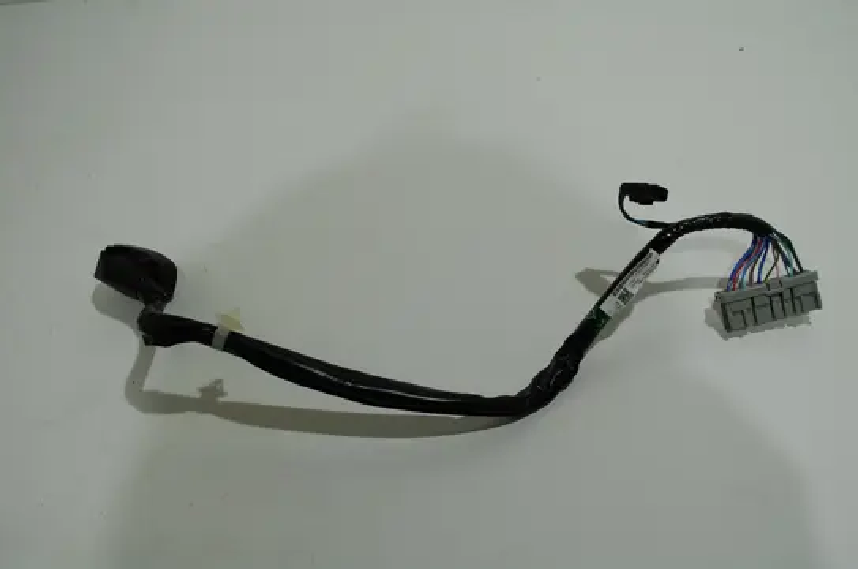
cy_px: 284
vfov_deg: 36.7
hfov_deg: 53.2
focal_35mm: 36
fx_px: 856
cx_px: 429
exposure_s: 1/125
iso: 220
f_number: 5.6
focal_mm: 24
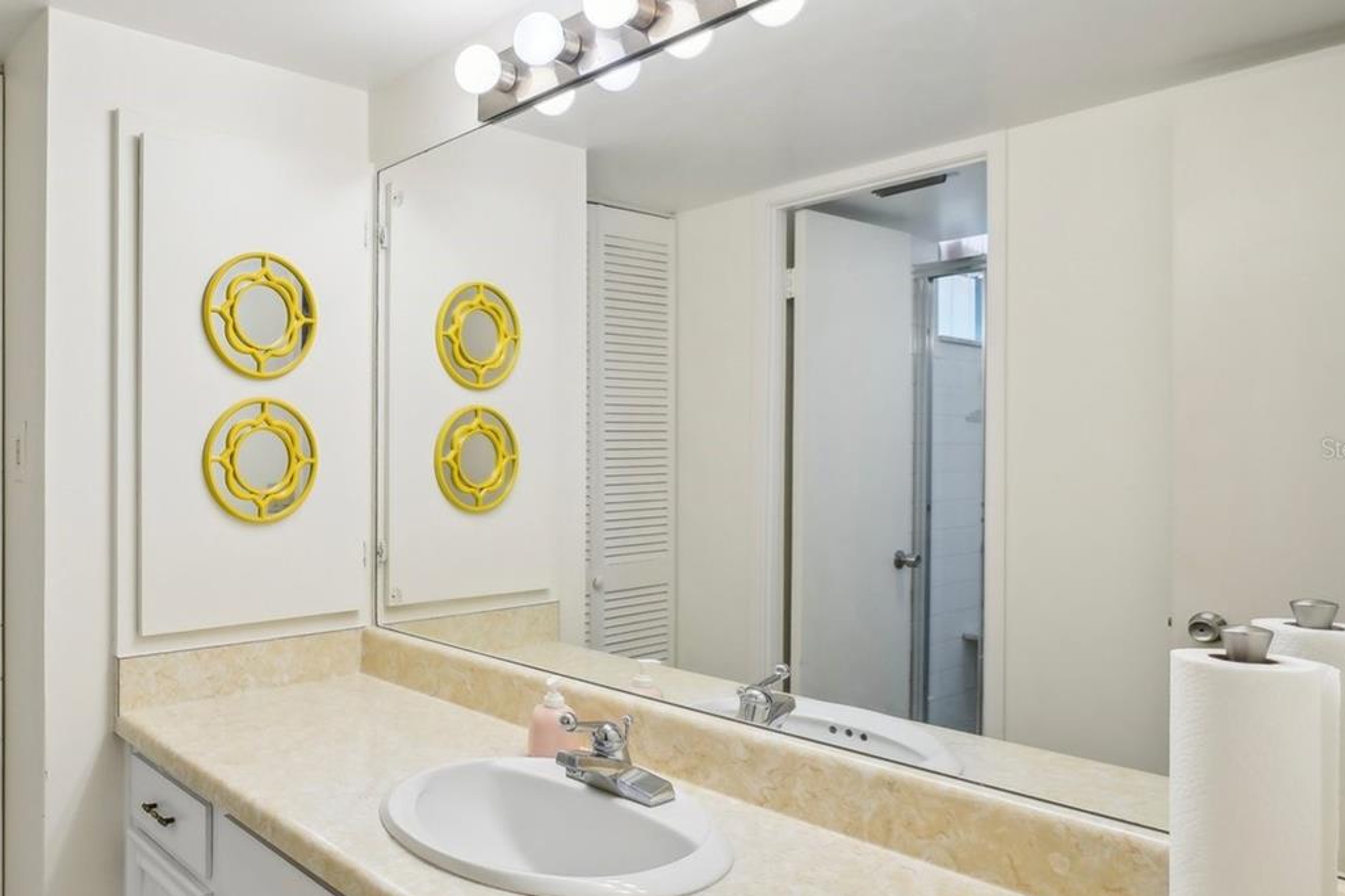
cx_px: 387
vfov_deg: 51.3
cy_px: 448
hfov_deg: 68.3
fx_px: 934
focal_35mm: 25
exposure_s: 1/40
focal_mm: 16
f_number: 8
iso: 400
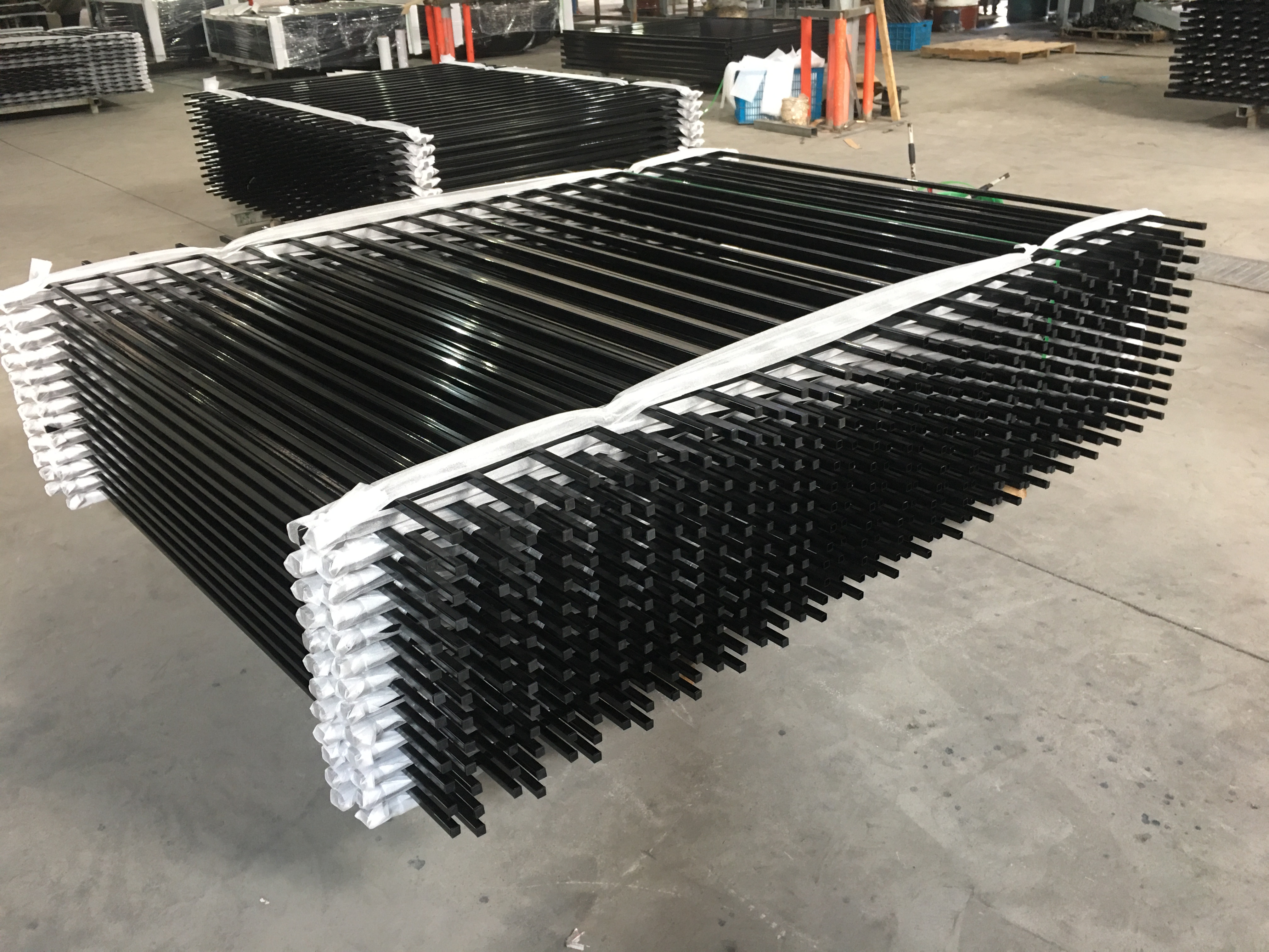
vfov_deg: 48.2
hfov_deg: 61.7
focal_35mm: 29
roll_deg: +2.9
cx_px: 634
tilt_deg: -25.9
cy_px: 476
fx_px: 1063
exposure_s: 1/17
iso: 80
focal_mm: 4.15
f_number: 2.2
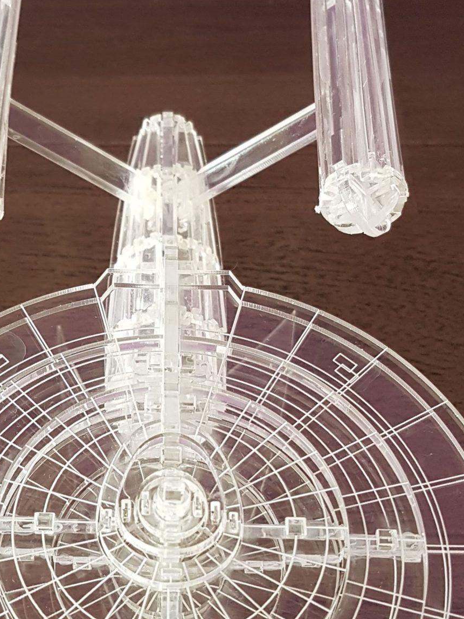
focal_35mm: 58
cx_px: 183
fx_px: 1037
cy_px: 326
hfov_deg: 25.2
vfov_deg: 33.2
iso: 125
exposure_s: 1/50
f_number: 1.7
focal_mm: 4.2
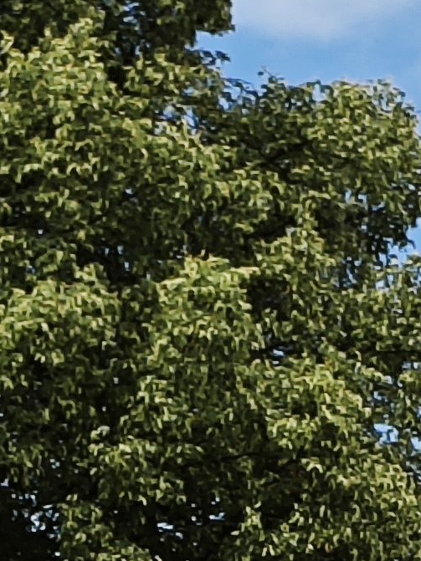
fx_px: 4558
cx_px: 195
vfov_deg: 6.8
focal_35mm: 281
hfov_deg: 5.3
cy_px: 1087
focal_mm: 5.43
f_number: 1.8
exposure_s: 1/1205
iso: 50
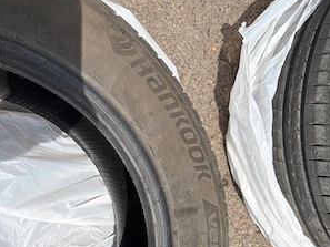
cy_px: 209
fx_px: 334
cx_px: 164
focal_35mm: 35
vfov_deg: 38.6
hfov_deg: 52.6
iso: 50
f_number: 1.6
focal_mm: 5.96
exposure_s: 1/4329
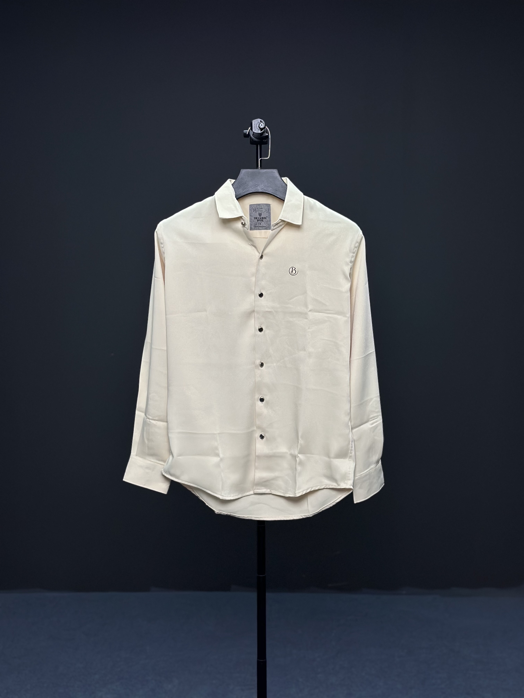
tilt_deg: -6.0
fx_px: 969
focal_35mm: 48
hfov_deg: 30.3
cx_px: 262
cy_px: 349
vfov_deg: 39.7
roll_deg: -0.4
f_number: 1.78
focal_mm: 6.86
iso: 80
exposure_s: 1/1199
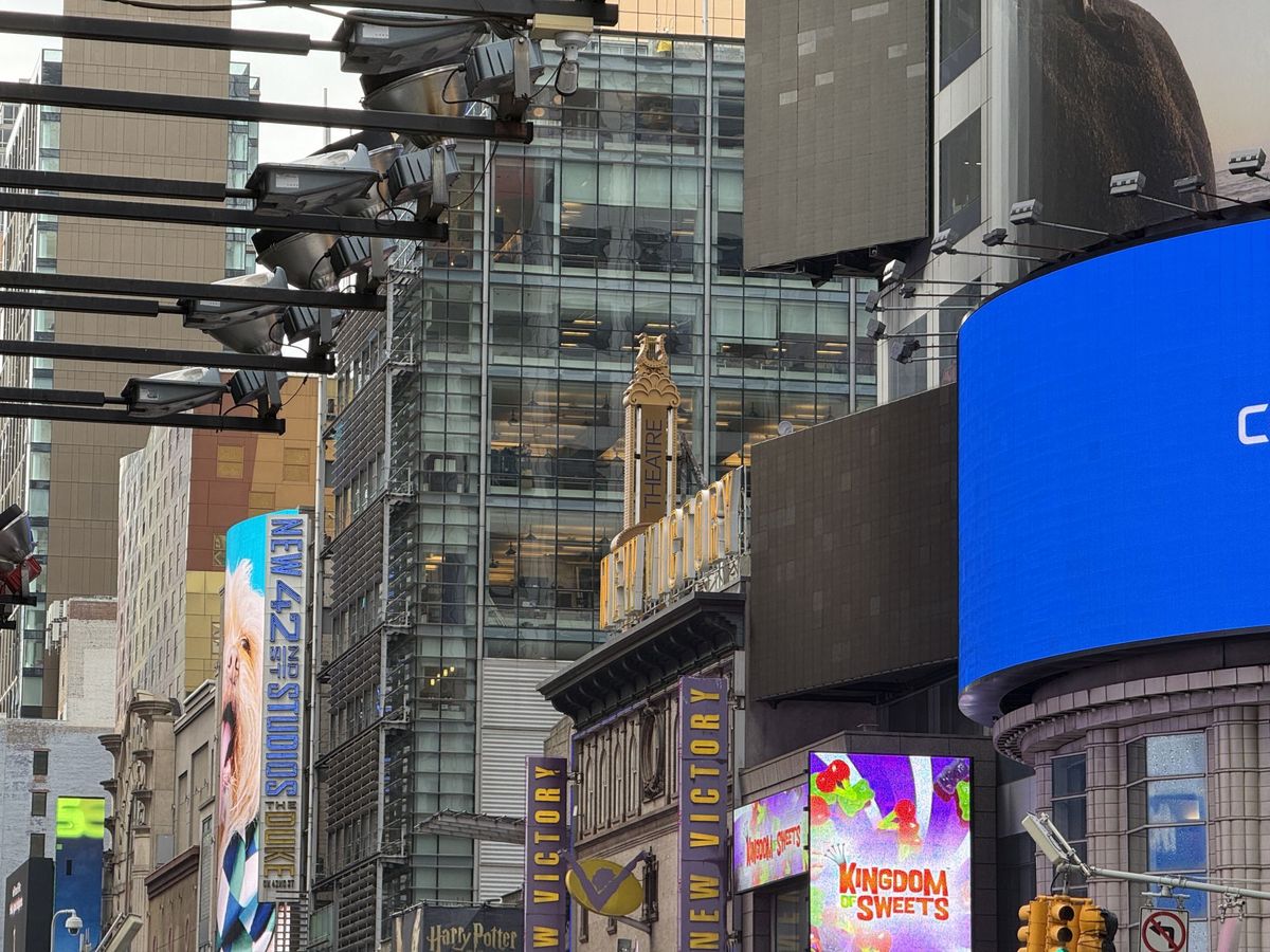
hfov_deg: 16.4
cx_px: 635
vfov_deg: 12.3
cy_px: 476
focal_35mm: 120
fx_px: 4403
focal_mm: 15.66
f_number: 2.8
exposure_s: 1/199
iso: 64
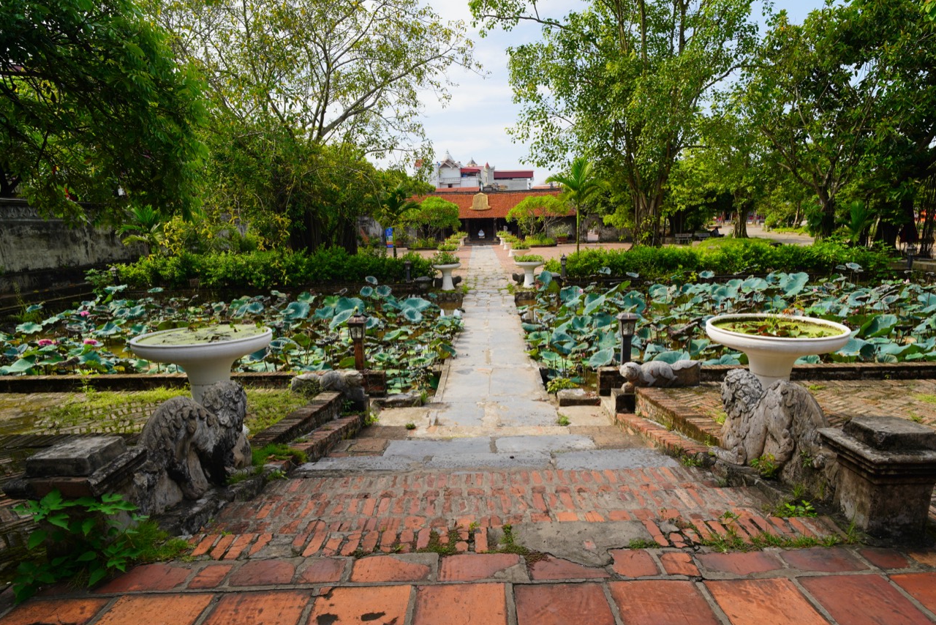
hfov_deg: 83.9
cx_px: 489
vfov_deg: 61.6
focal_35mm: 20
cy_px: 363
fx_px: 520
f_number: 6.3
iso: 100
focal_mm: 16
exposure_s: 1/320
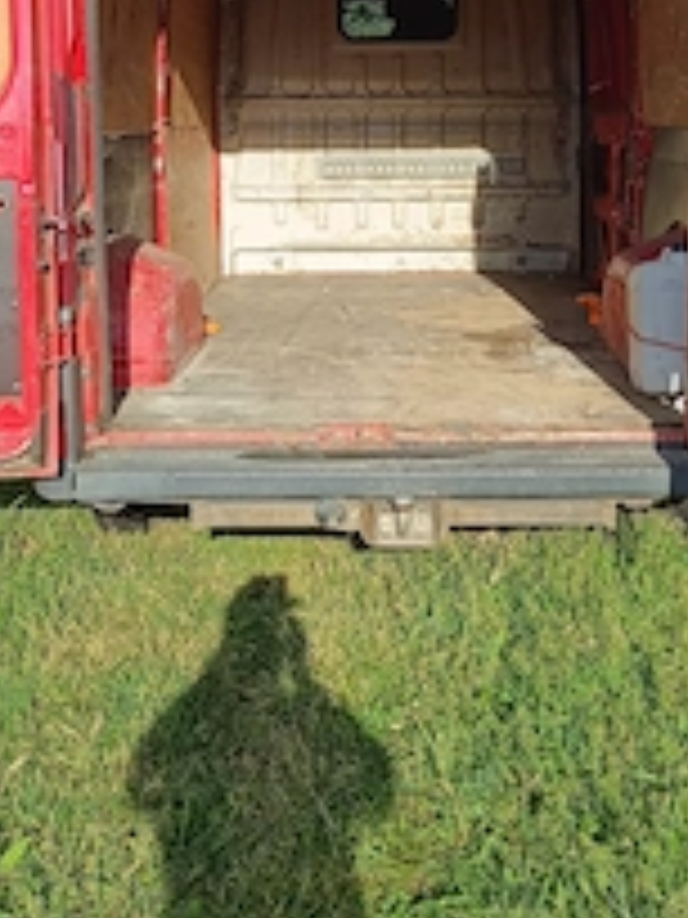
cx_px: 382
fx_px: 1246
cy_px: 243
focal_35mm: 47
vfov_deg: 39.5
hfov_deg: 30.9
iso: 56
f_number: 1.88
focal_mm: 5.59
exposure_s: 1/1135
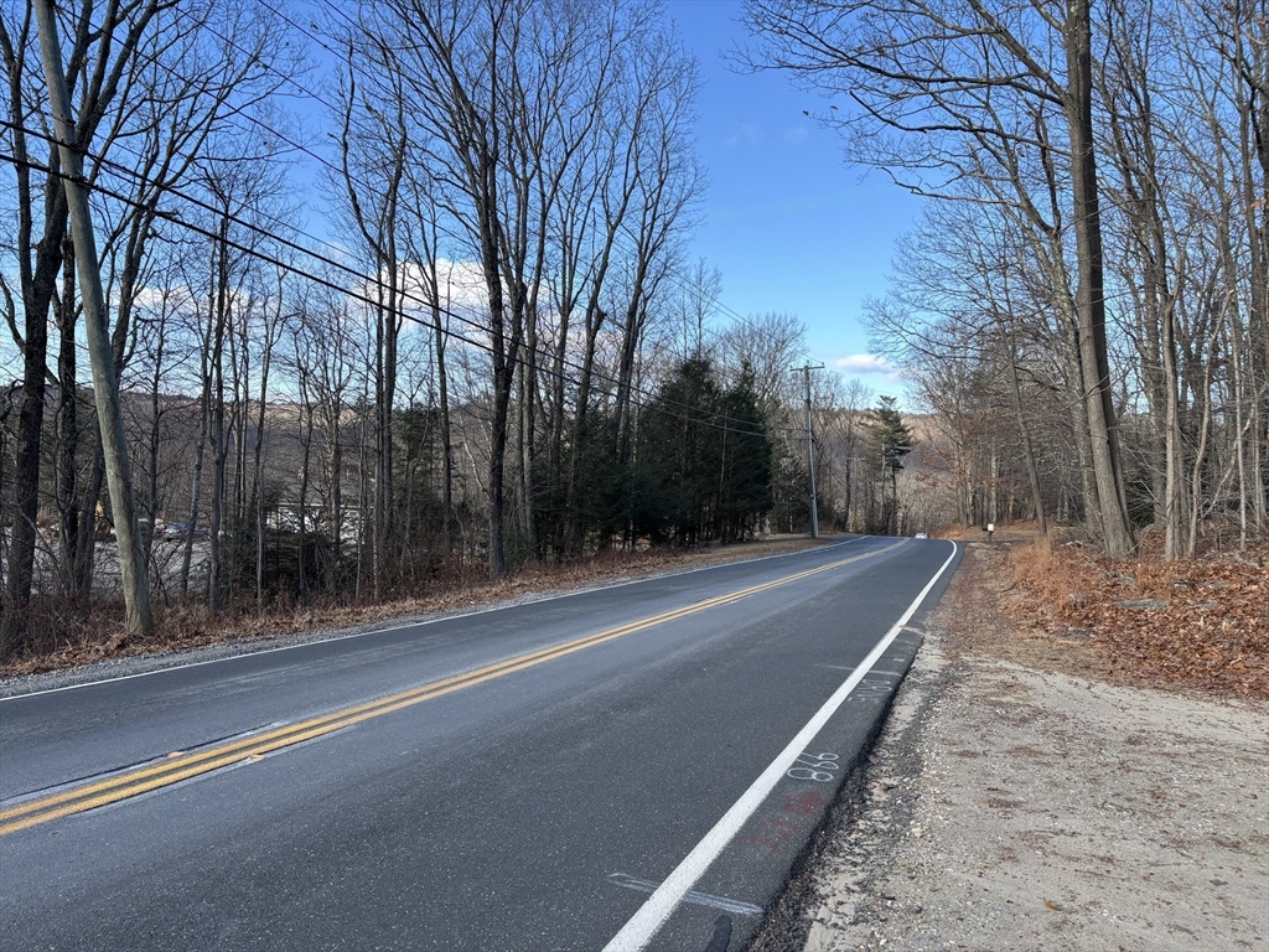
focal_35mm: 26
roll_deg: -2.4
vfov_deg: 53.1
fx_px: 953
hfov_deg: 67.3
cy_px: 476
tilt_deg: -0.8
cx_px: 634
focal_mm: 5.96
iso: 50
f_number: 1.6
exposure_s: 1/1007
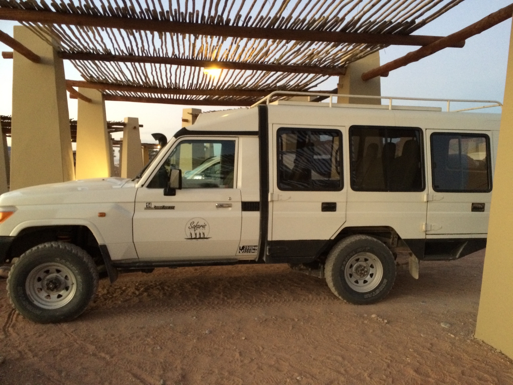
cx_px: 256
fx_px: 430
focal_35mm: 29
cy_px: 192
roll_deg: +1.3
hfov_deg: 61.7
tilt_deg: -4.1
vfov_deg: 48.2
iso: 320
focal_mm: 4.15
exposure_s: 1/25
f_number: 2.2
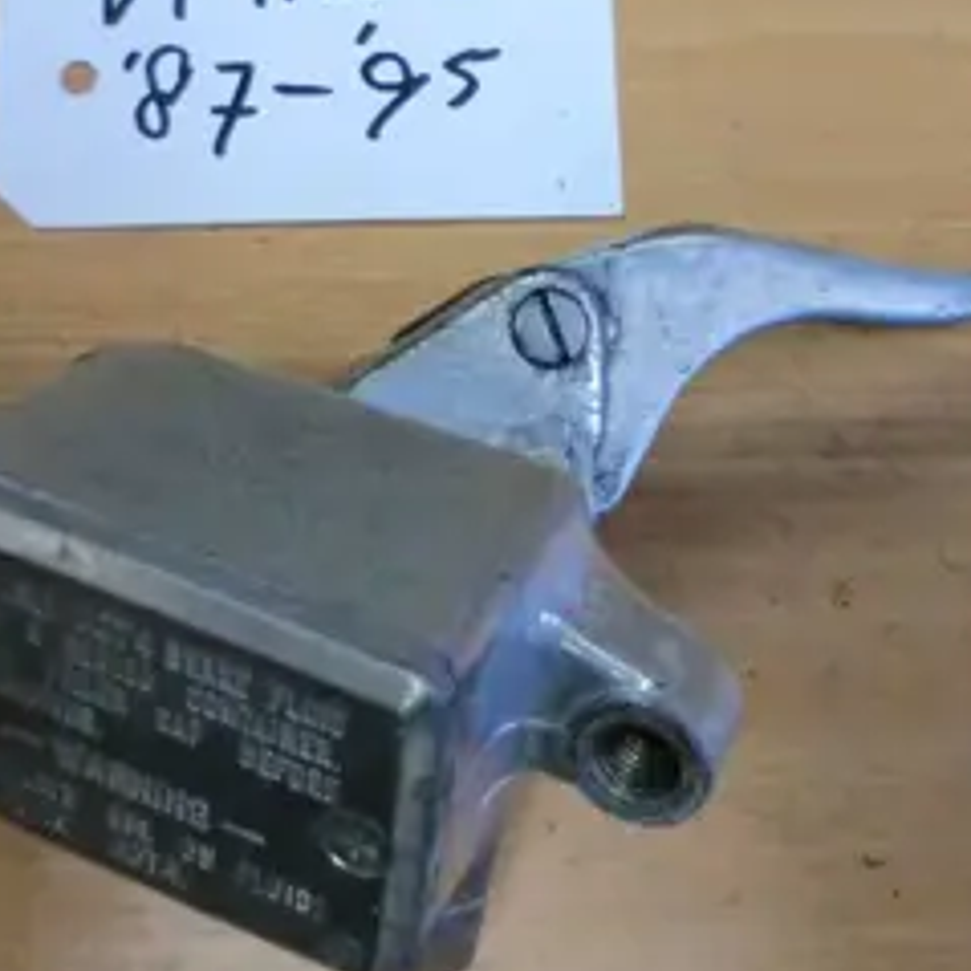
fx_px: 1523
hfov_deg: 35.3
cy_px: 414
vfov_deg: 35.3
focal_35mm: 48
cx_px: 528
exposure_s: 1/60
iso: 500
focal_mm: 4.9
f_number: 3.2
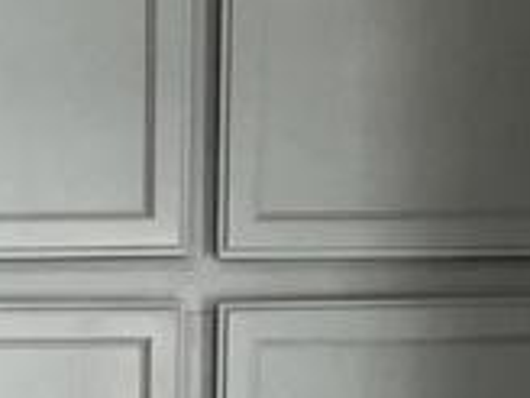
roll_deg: +0.3
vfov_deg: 8.4
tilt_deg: -5.9
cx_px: -194
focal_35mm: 162
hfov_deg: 11.8
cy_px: 925
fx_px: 2480
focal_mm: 4.2
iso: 200
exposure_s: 1/60
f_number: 1.6
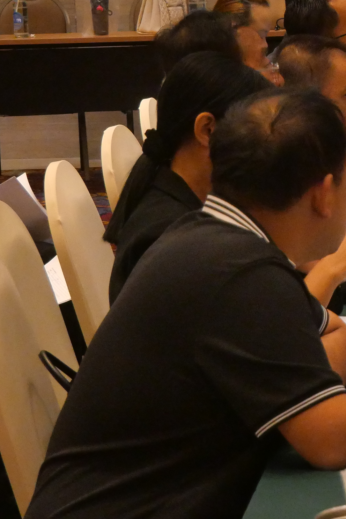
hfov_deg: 8.6
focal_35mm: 155
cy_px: 241
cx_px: 583
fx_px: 2234
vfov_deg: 13.2
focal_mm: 30
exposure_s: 1/80
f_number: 4.9
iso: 3200
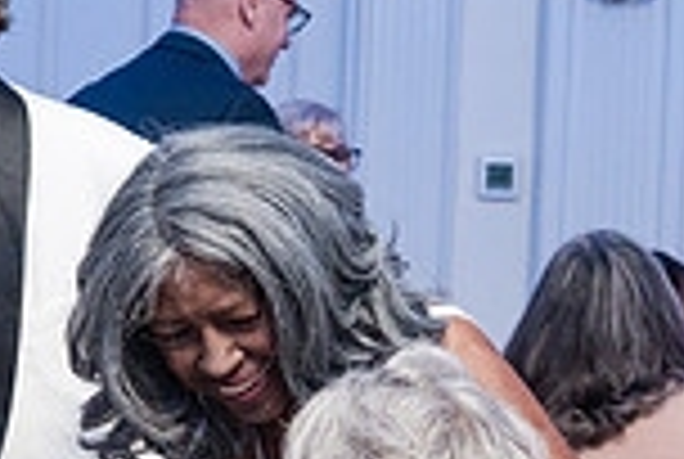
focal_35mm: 137
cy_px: 407
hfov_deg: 14.9
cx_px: 162
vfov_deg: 10.0
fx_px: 2608
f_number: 4
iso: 4000
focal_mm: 36
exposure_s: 1/250
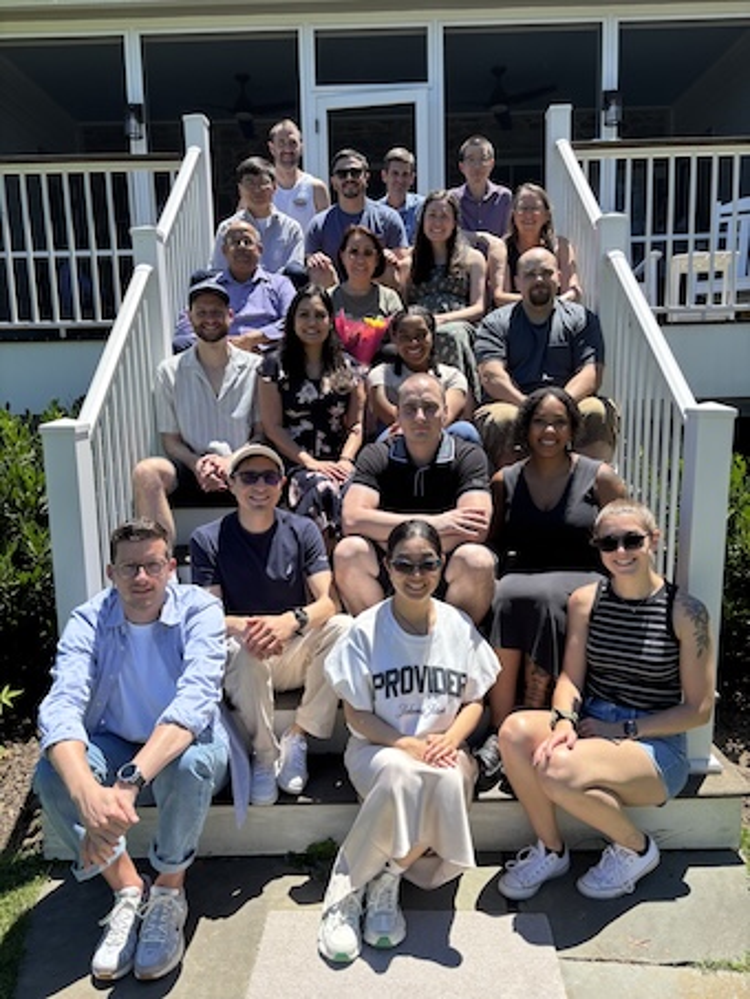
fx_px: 751
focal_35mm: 26
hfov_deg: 53.1
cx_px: 375
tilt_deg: -8.0
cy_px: 500
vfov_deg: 67.3
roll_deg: +1.4
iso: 50
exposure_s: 1/1248
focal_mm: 5.96
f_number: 1.6
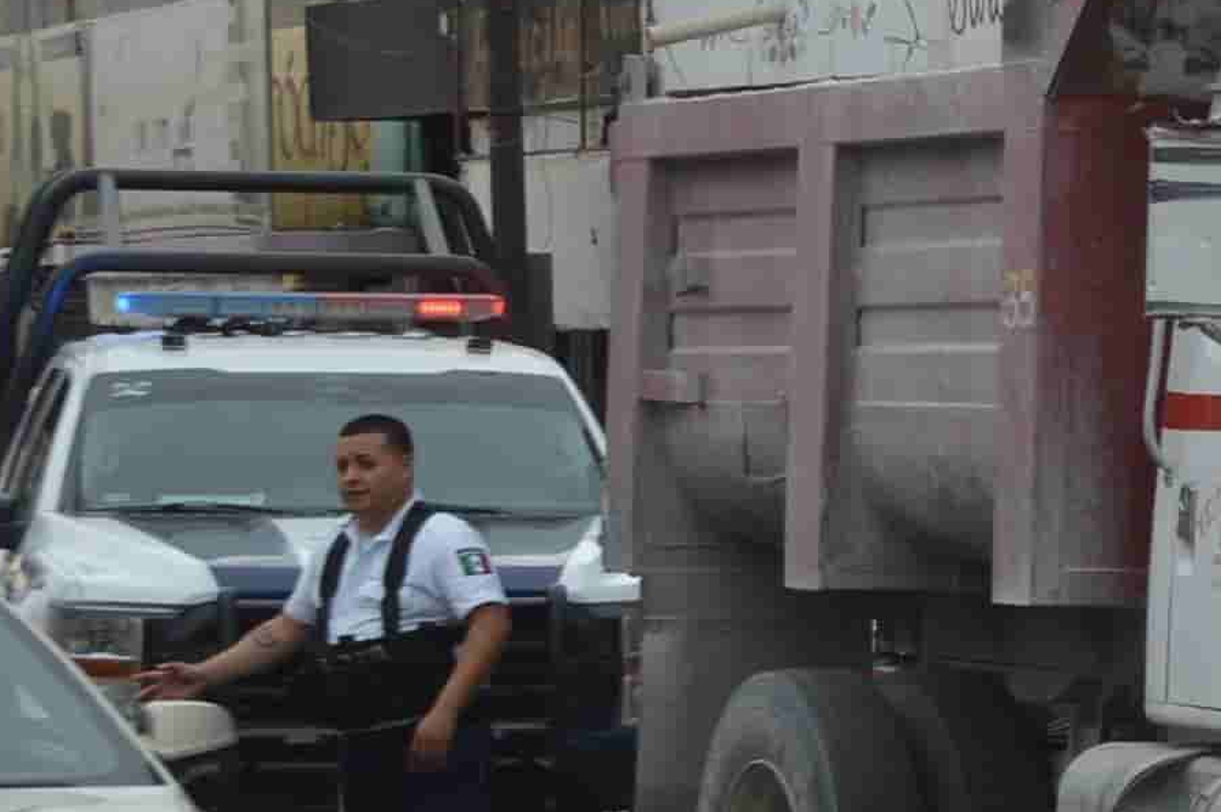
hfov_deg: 9.5
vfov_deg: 6.5
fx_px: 7182
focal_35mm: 212
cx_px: 1736
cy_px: 411
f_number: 5.6
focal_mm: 42
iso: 200
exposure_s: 1/125
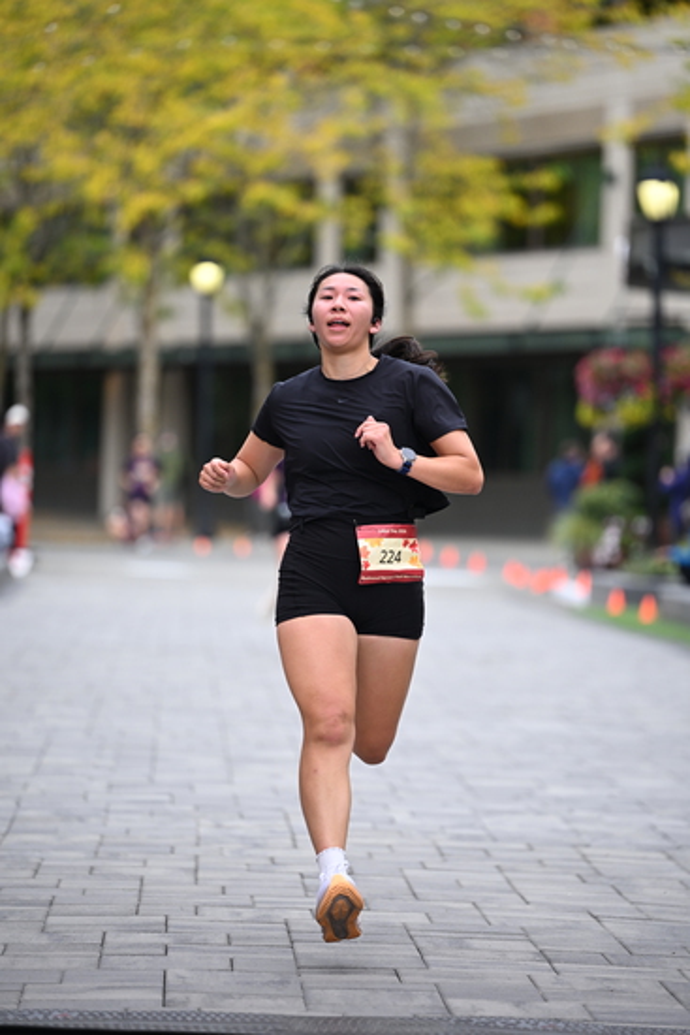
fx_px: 4740
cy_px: 518
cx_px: 345
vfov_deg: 12.4
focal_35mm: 165
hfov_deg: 8.3
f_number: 2.8
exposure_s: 1/2000
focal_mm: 165
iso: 640
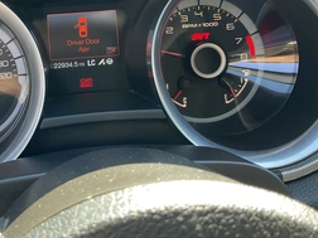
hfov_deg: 40.2
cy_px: 68
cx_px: 82
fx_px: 423
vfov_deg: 31.1
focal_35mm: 46
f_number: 1.8
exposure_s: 1/122
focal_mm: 3
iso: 64
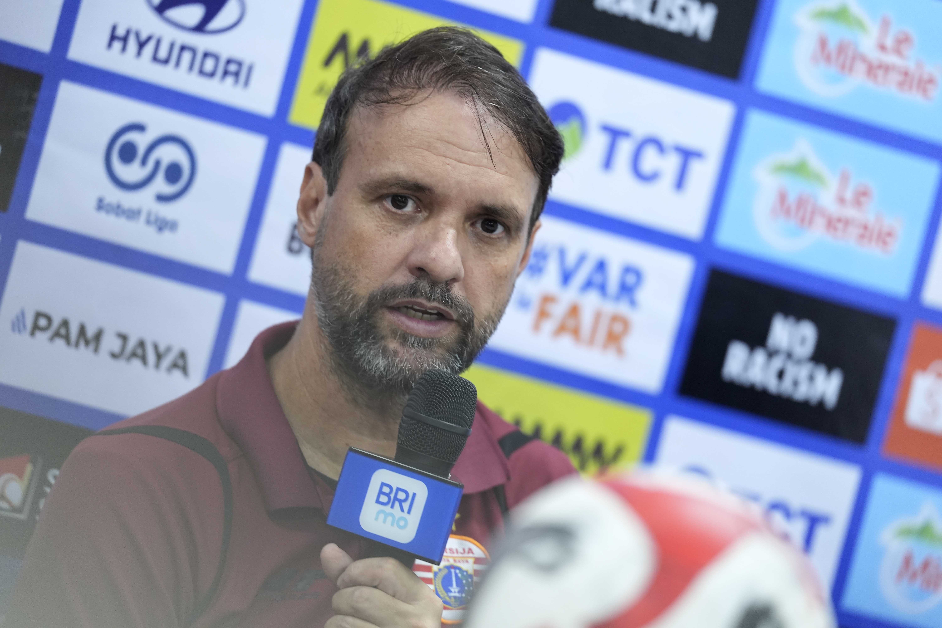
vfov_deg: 4.6
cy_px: 314
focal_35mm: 300
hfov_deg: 6.9
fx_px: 7849
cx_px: 471
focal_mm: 300
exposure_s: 1/200
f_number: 2.8
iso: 2500
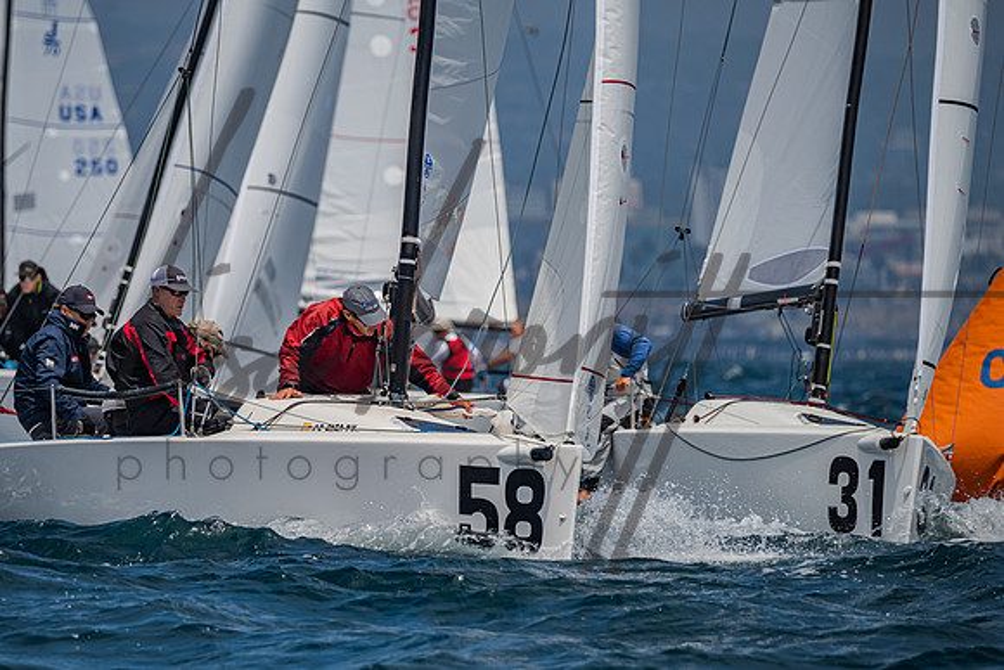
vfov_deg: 2.9
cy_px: 424
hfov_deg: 4.4
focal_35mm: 468
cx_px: 394
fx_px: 13053
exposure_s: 1/2500
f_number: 6.3
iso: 400
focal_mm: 370
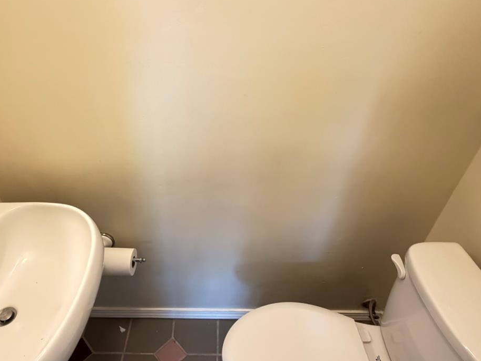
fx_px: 320
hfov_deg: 73.7
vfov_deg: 58.8
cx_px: 213
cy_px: 163
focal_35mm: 23
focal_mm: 2.22
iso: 800
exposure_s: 1/60
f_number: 2.2
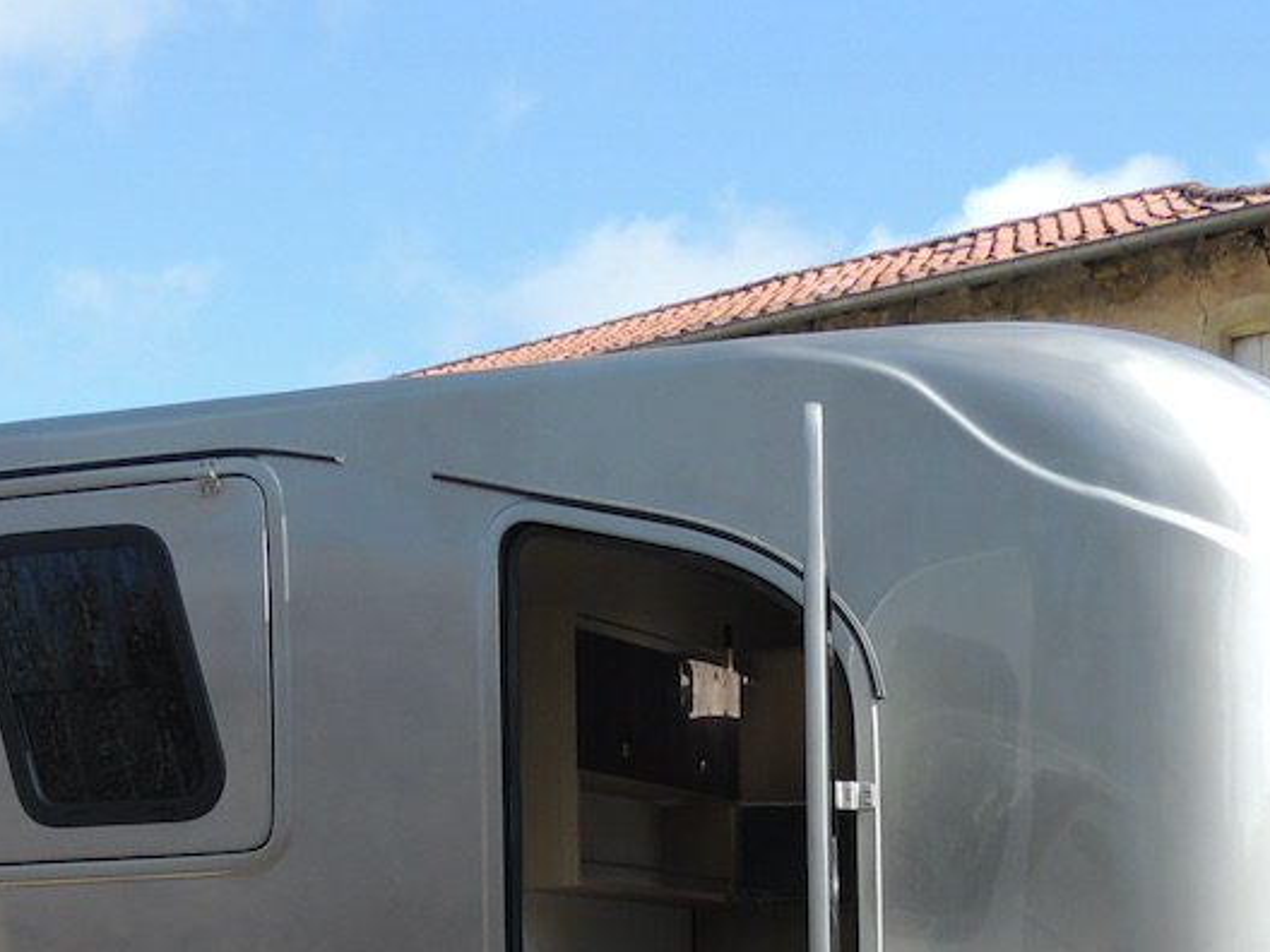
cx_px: 750
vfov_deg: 17.5
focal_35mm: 80
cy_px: 1149
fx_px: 2935
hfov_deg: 24.4
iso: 100
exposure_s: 1/640
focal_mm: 5.8
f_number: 3.2
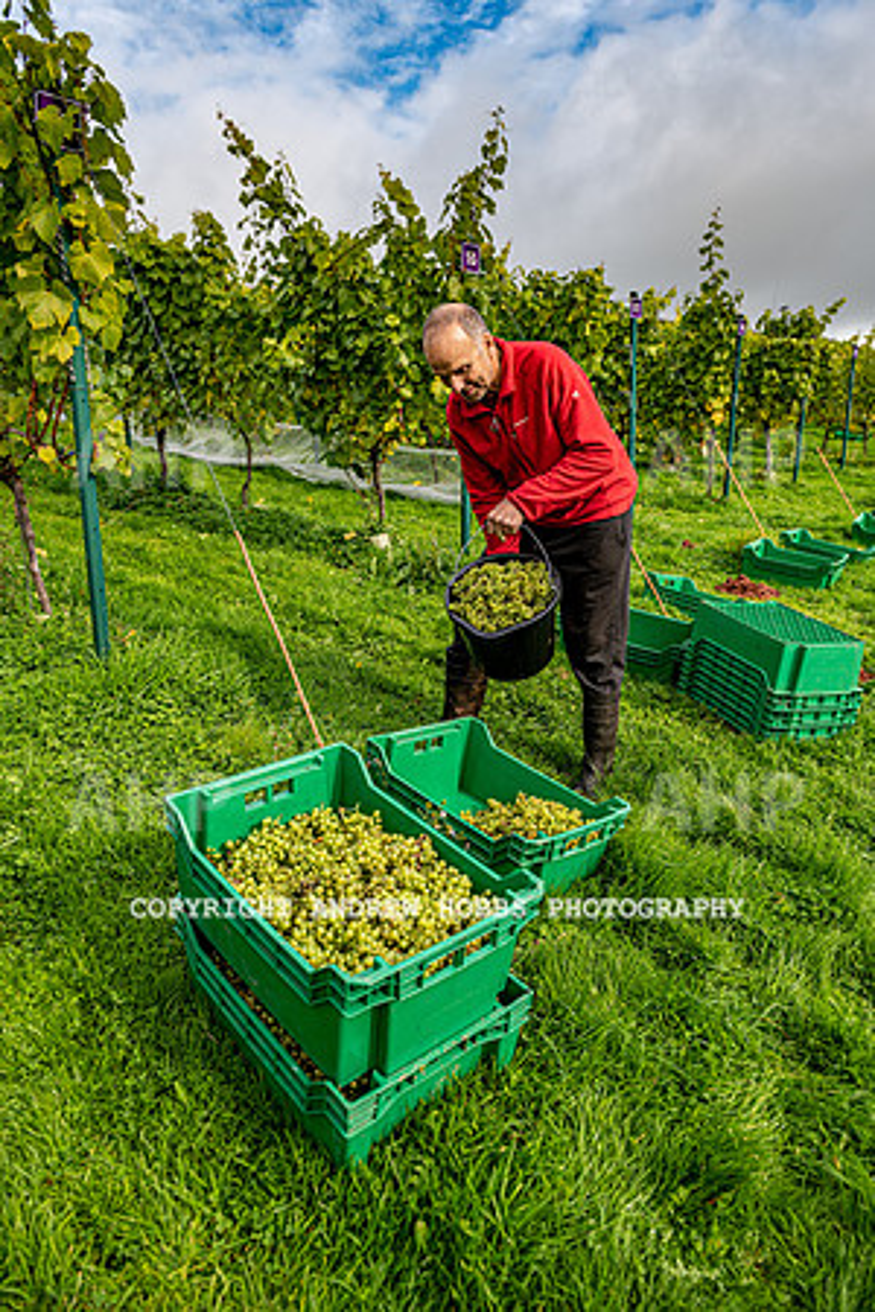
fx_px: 875
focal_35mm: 24
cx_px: 438
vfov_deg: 73.7
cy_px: 656
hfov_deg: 53.1
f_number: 4.5
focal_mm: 24
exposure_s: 1/640
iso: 80
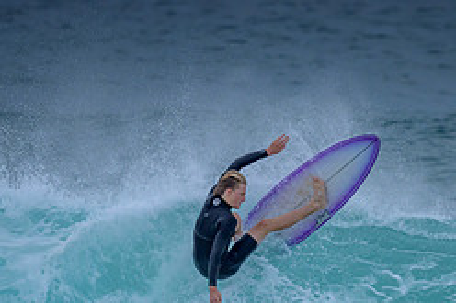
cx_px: 254
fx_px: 23708
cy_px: 326
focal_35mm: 1873
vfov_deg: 0.7
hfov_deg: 1.1
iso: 800
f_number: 6.3
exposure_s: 1/2000
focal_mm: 800
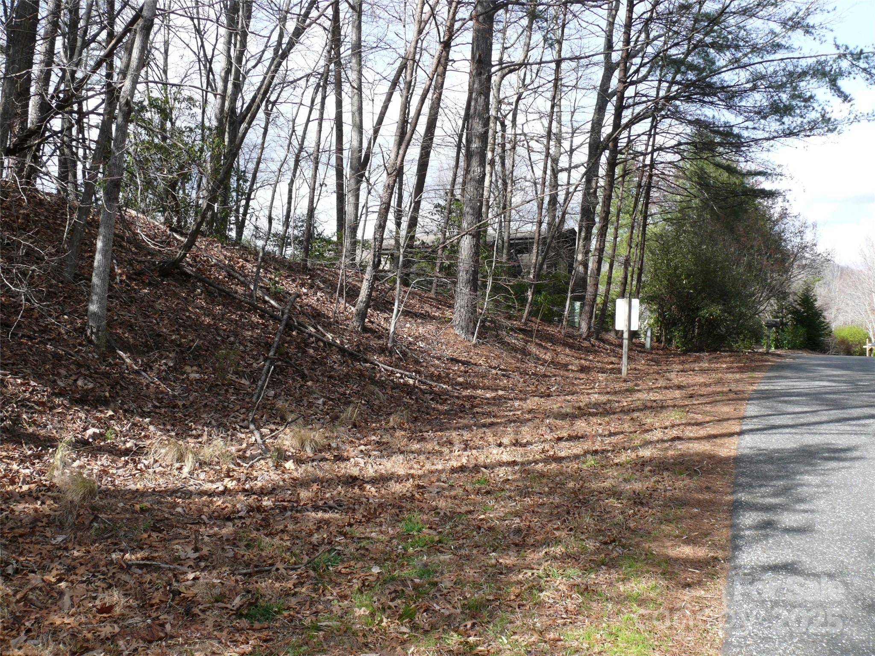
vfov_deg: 40.7
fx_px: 885
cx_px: 438
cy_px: 328
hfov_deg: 52.6
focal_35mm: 35
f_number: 4.5
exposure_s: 1/250
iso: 100
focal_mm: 7.4
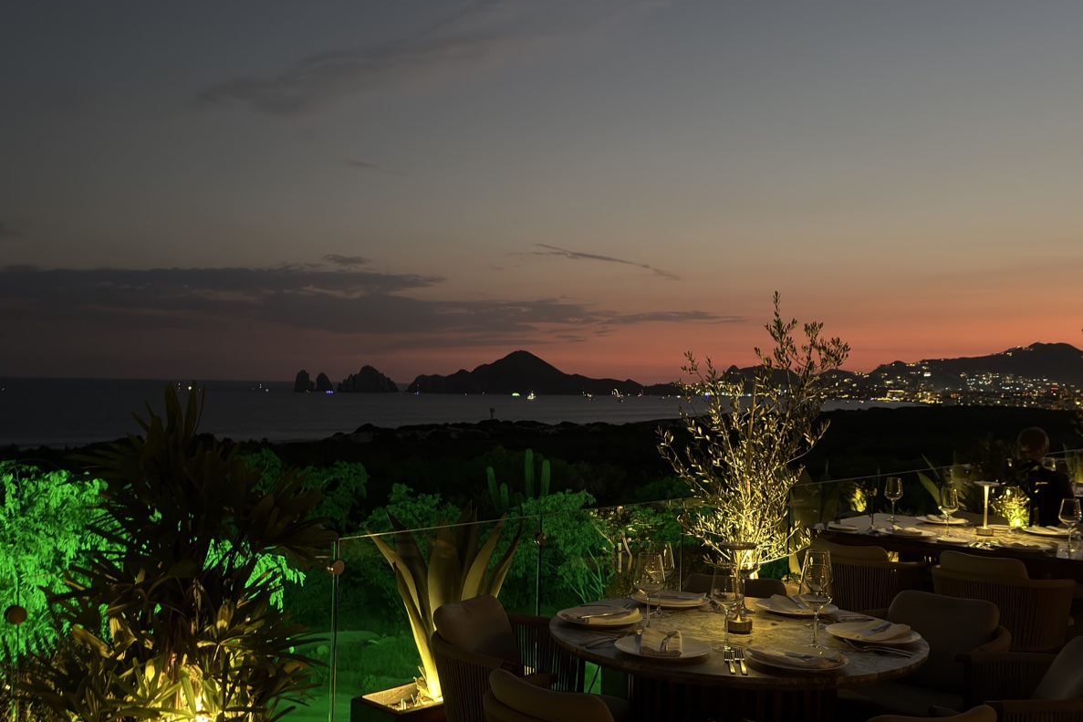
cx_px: 543
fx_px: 1113
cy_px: 408
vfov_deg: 35.9
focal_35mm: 37
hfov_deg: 51.9
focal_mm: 6.76
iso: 640
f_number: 1.78
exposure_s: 1/17
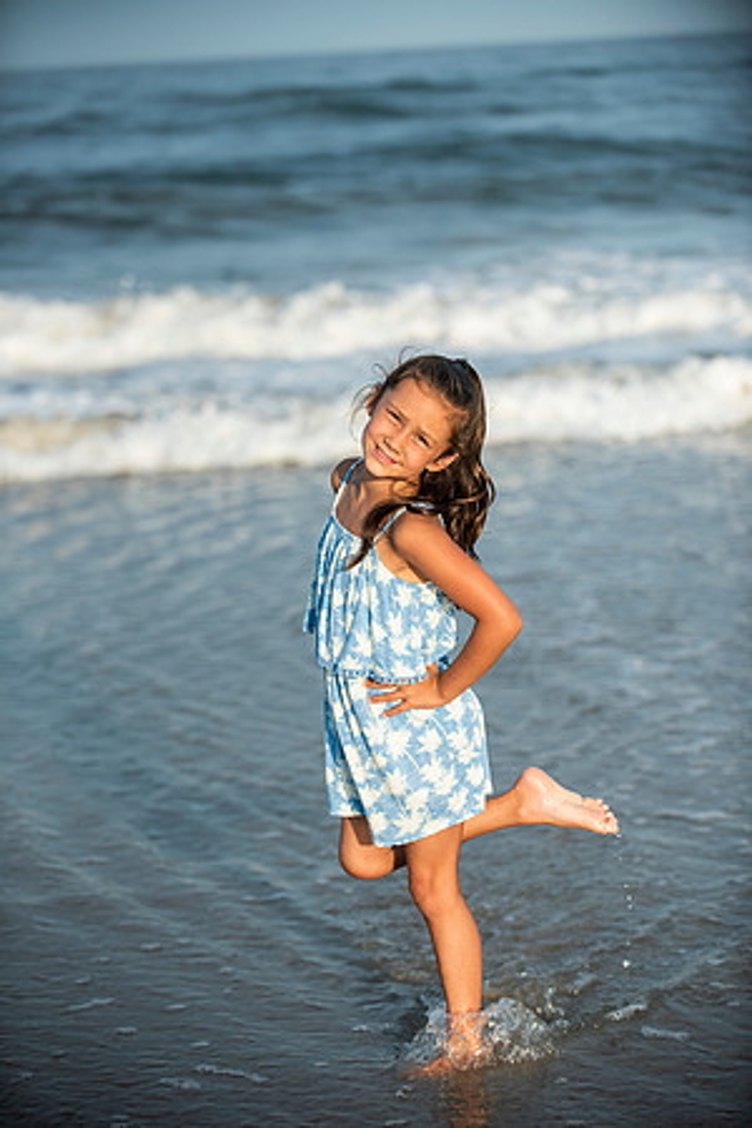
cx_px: 376
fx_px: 3196
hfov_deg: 13.4
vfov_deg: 20.0
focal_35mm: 102
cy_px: 564
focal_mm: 102
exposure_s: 1/4000
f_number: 3.2
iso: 250
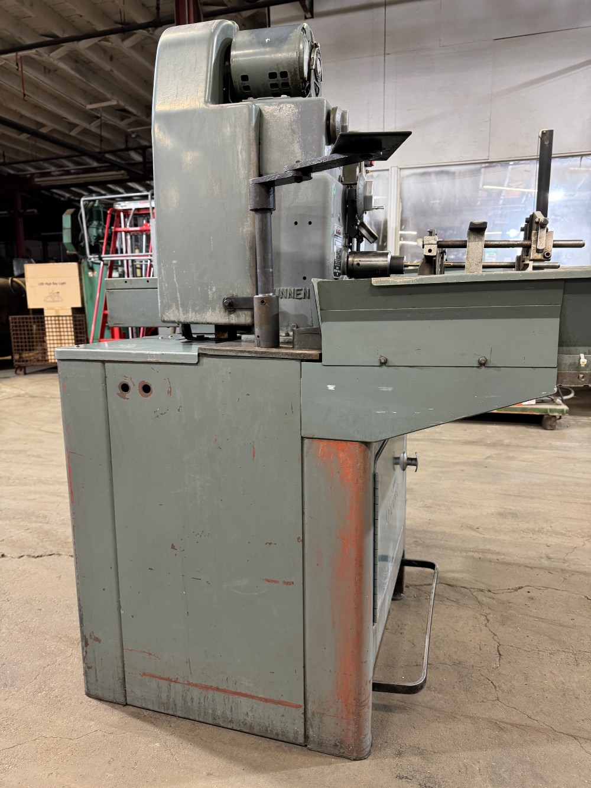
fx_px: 547
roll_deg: +1.6
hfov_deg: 56.8
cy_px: 394
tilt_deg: -10.9
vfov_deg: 71.6
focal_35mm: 24
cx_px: 296
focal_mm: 6.76
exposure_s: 1/60
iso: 250
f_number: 1.78
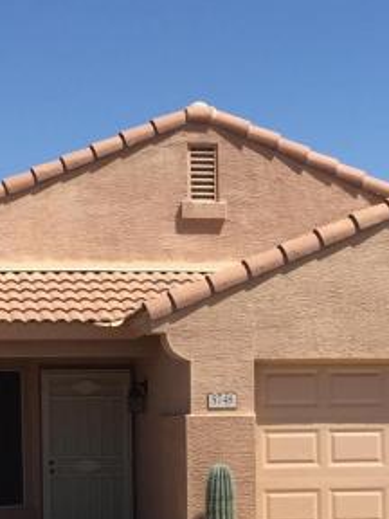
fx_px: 1543
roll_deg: -0.1
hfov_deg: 14.4
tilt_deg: -2.0
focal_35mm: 103
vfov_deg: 18.8
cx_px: 187
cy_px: 452
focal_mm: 4.15
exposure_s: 1/2639
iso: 32
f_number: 2.2
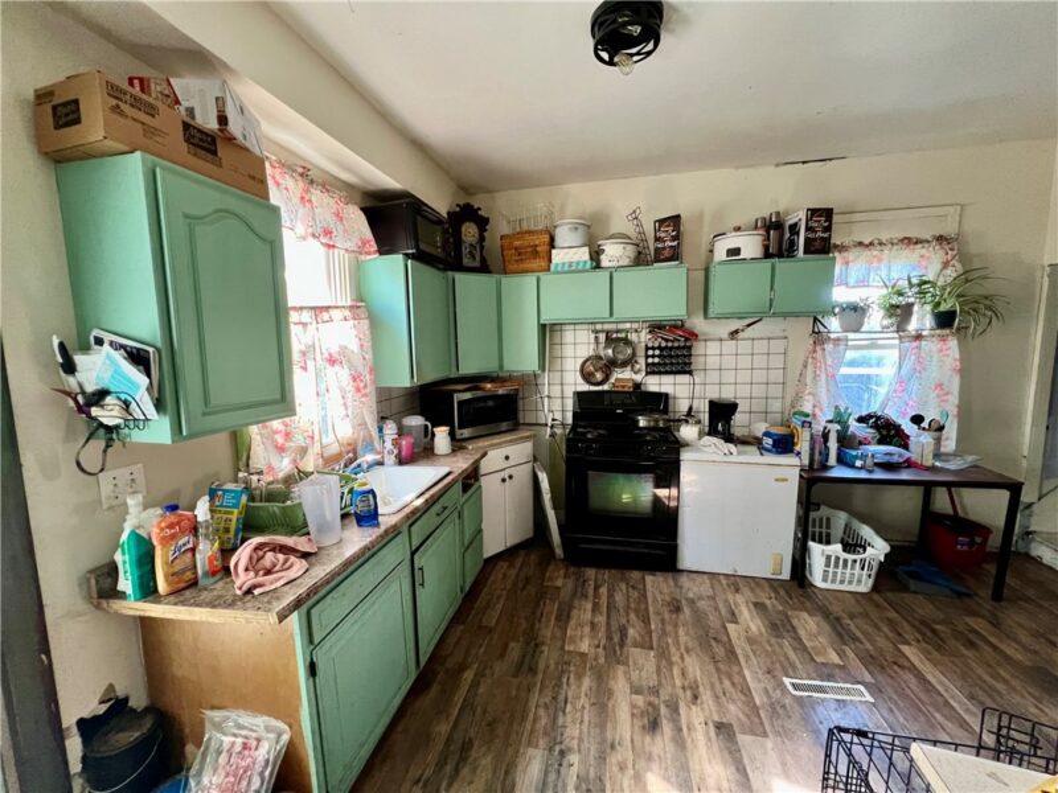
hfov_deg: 106.2
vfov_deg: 89.9
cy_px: 396
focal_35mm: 13
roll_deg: +1.4
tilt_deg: -7.9
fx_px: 397
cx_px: 529
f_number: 1.8
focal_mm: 1.57
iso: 250
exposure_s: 1/60
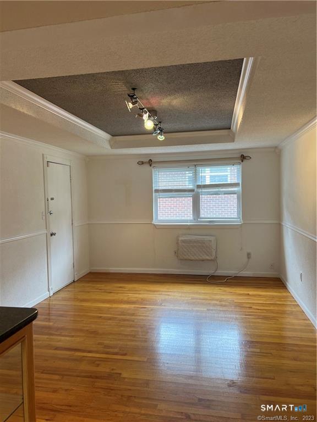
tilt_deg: -2.8
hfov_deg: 53.1
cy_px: 211
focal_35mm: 26
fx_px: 317
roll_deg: +1.6
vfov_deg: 67.3
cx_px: 158
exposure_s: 1/134
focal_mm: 5.7
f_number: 1.5
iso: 64
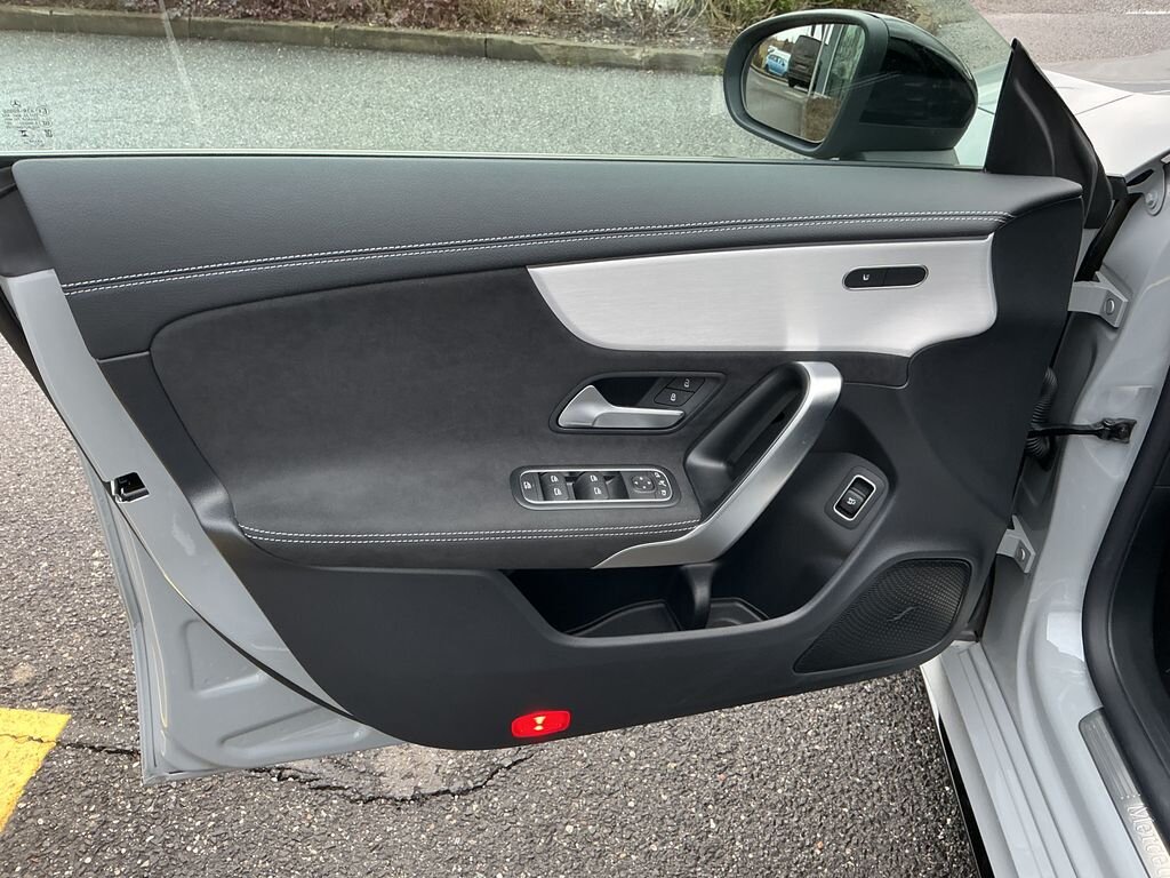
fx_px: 980
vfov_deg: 48.2
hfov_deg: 61.7
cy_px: 439
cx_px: 585
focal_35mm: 29
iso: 50
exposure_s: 1/60
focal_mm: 3
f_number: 1.8
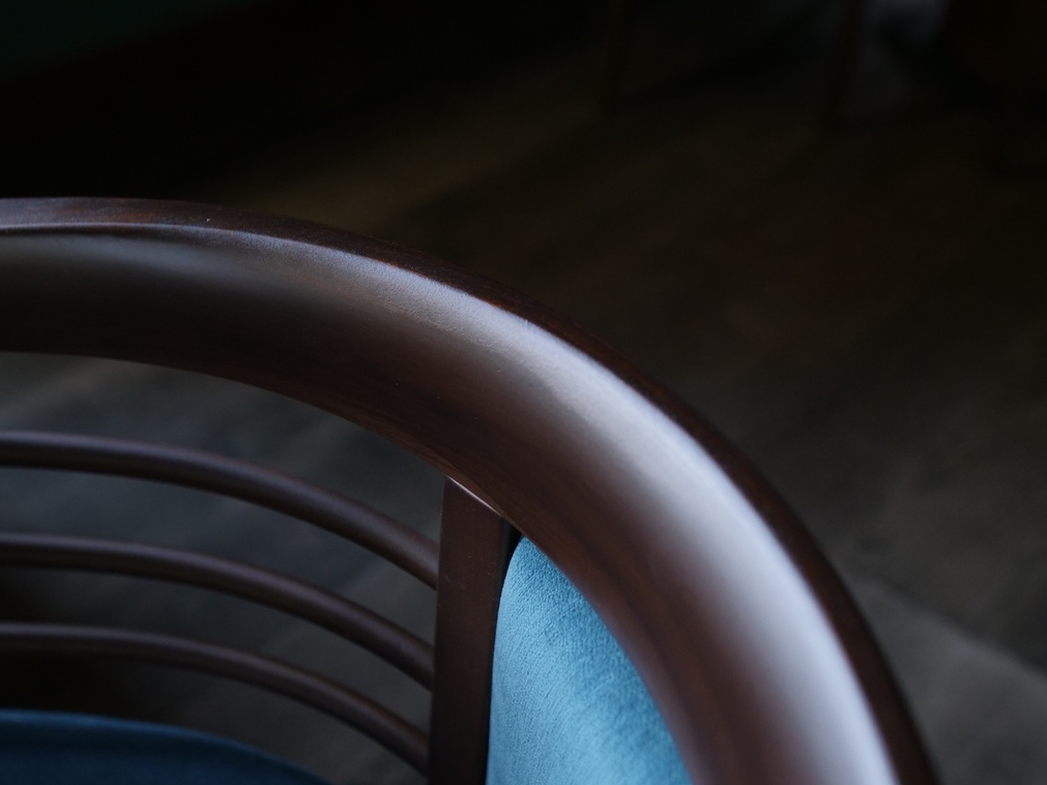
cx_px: 499
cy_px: 461
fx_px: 1149
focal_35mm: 38
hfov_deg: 49.0
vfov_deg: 37.6
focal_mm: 16
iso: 640
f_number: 1.8
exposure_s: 1/100
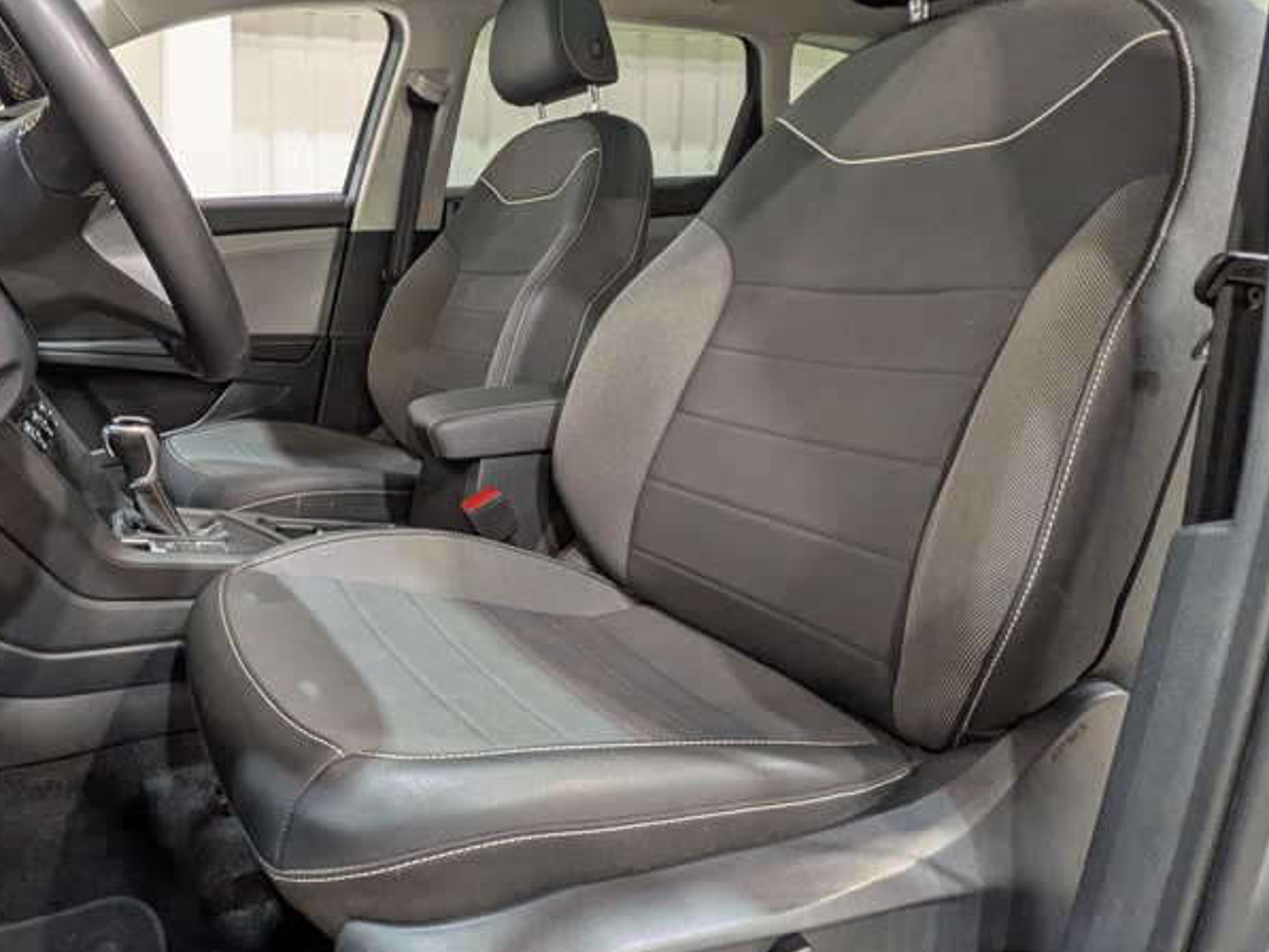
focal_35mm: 24
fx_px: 880
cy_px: 406
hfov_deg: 65.9
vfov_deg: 56.6
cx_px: 276
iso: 84
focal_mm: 1.83
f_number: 2.2
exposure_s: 1/30
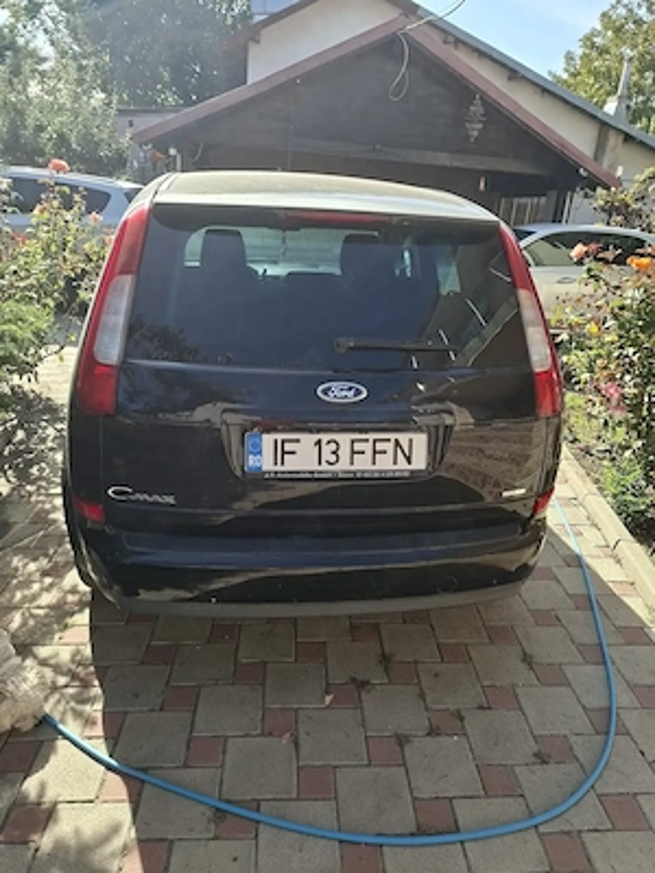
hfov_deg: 58.9
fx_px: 580
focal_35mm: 23
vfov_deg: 73.9
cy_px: 436
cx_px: 328
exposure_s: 1/830
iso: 50
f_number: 1.8
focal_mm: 5.54
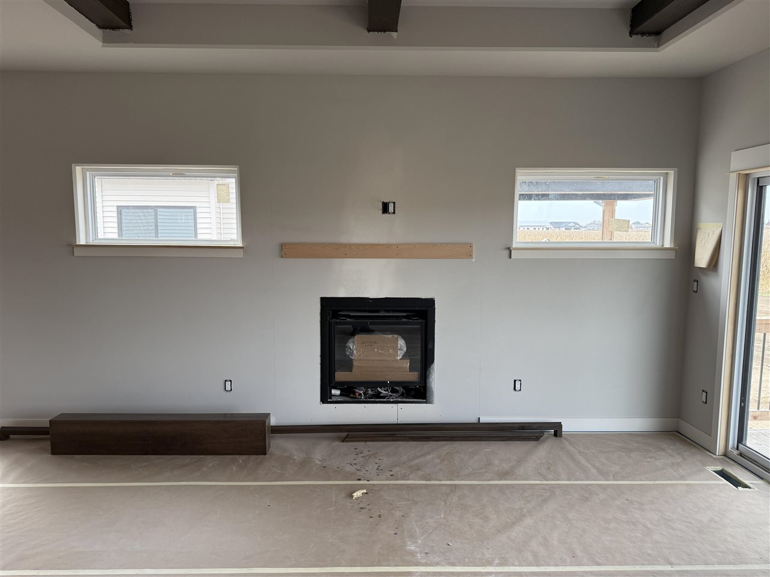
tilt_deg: -4.8
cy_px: 288
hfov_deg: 71.6
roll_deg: -0.7
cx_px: 385
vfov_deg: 56.8
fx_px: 534
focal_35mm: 24
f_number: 1.78
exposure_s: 1/230
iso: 125
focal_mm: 6.76
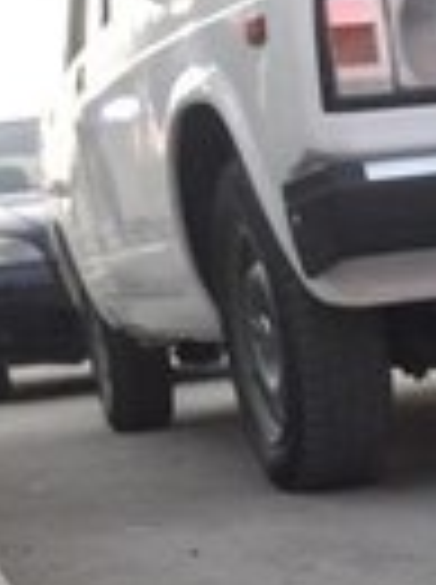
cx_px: 674
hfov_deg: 13.0
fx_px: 1803
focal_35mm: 107
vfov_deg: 17.0
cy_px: 828
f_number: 1.9
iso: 200
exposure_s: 1/25
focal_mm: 3.7
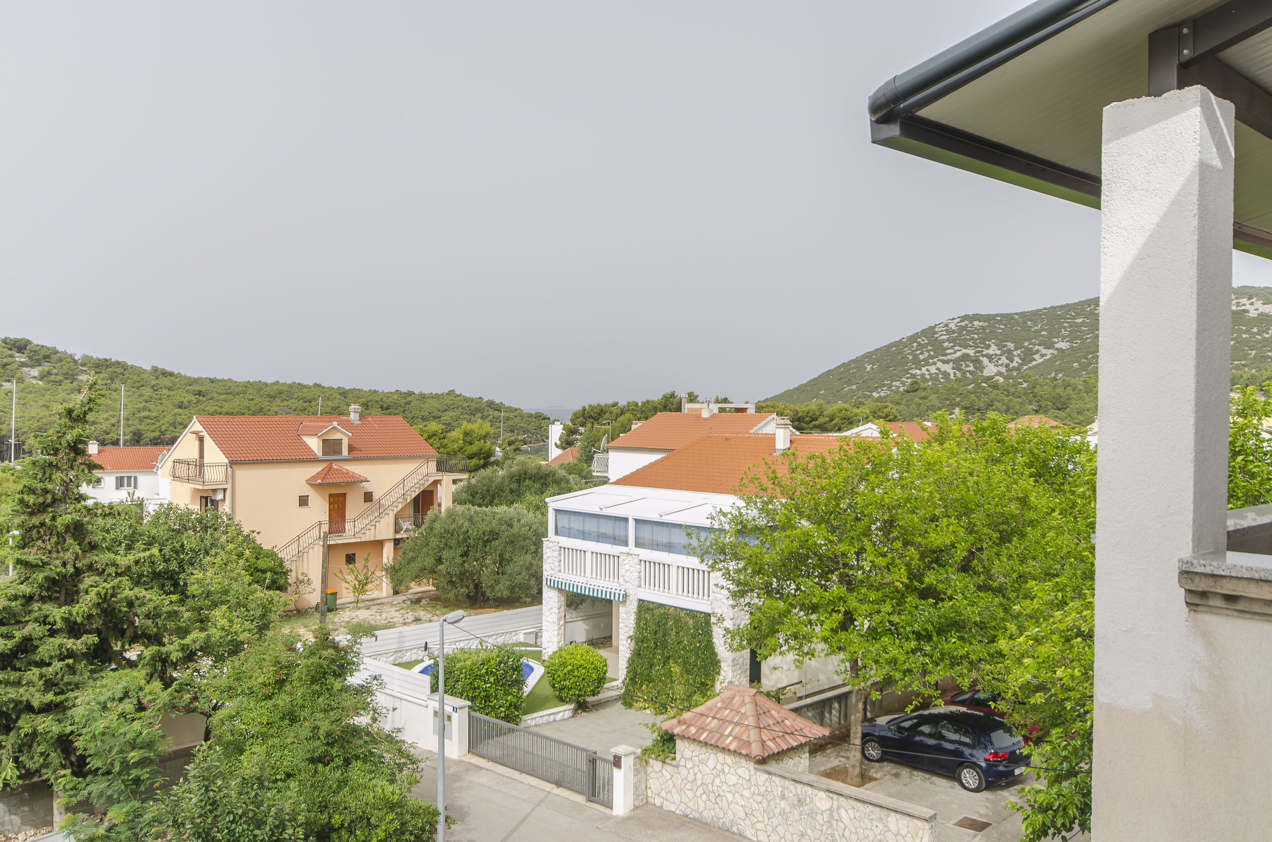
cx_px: 636
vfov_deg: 43.4
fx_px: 1058
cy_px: 421
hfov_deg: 62.0
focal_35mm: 30
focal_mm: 20
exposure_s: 1/100
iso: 100
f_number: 7.1
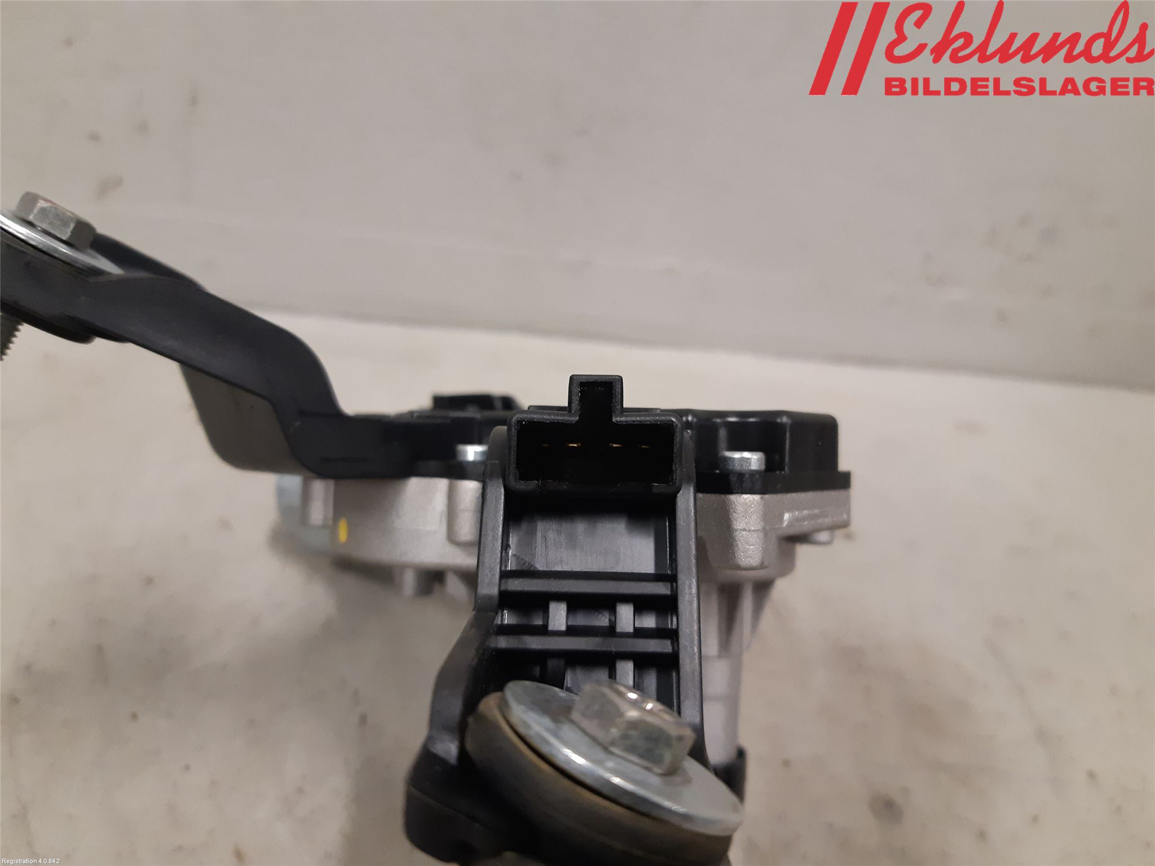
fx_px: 868
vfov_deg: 53.1
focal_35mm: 26
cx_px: 578
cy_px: 433
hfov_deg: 67.3
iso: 250
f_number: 1.7
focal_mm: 3.93
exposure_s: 1/60
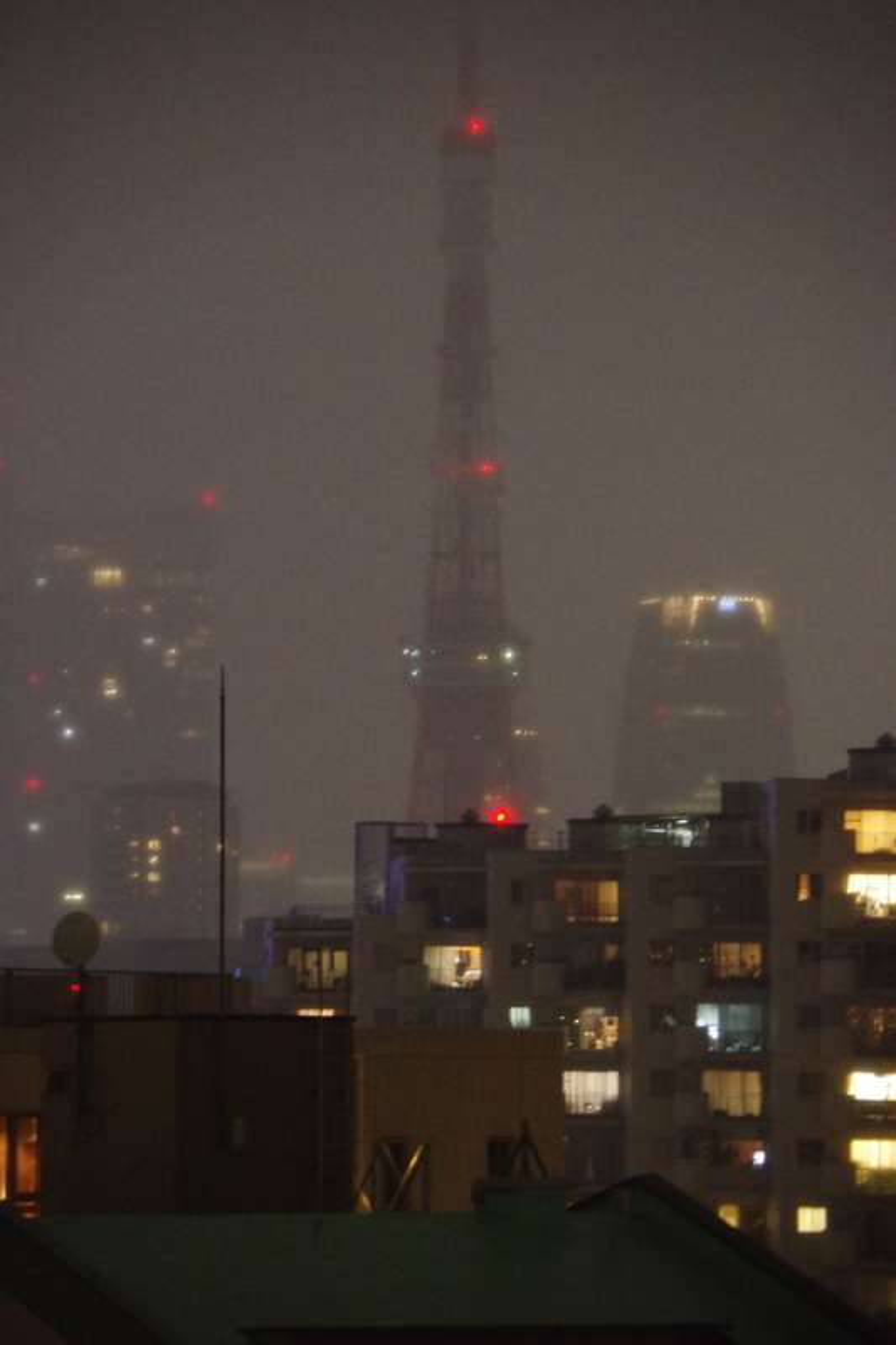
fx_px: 7544
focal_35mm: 202
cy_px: 672
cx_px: 448
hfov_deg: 6.8
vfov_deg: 10.2
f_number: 5.6
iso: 6400
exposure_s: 1/13
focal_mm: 135
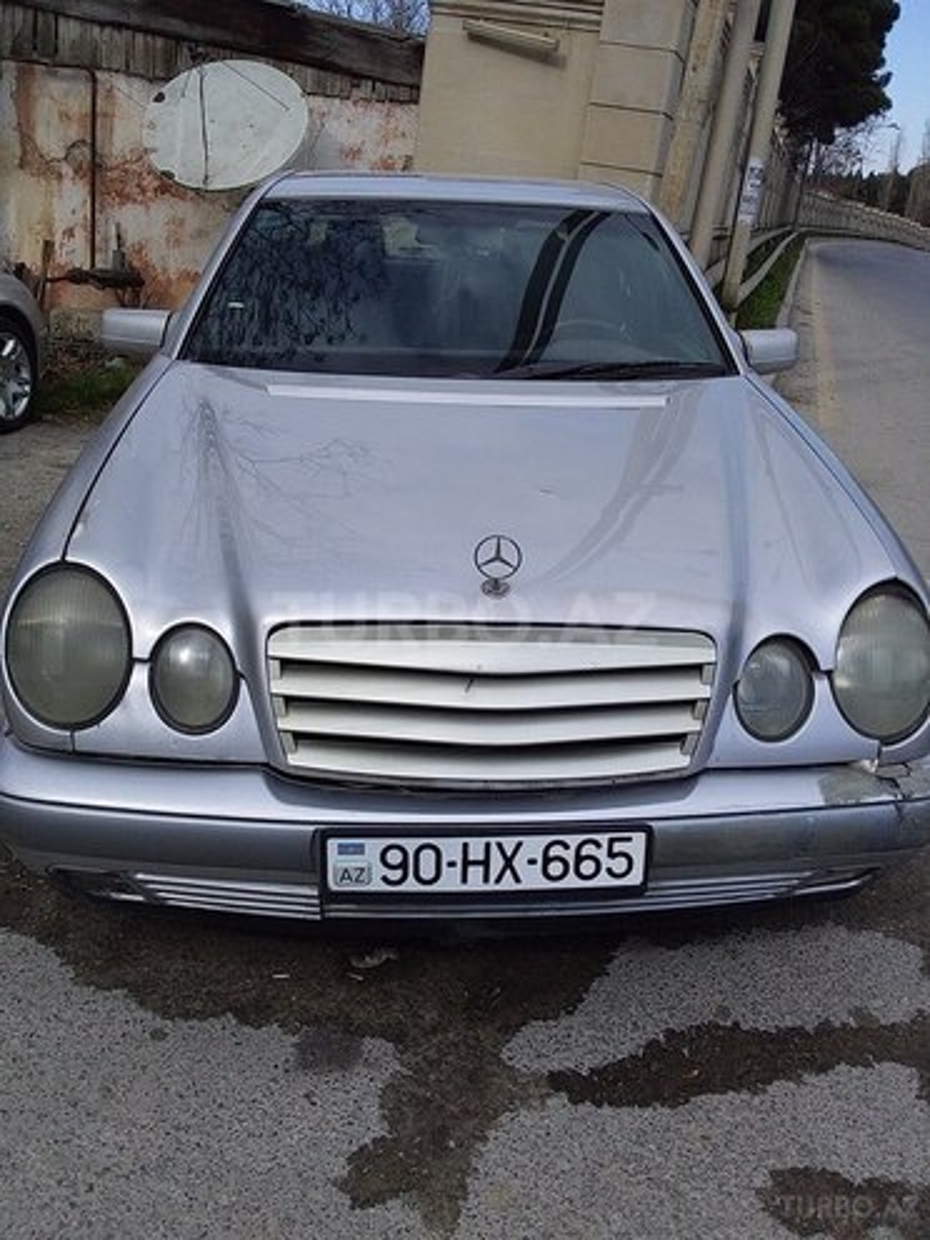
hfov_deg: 45.4
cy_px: 620
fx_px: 1110
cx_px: 465
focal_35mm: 31
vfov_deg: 58.4
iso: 40
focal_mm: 3.3
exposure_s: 1/1457
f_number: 2.2
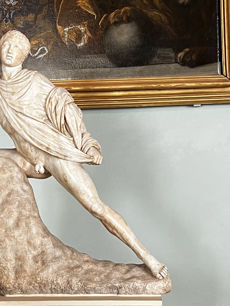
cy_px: 155
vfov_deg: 28.2
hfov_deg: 21.3
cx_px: 87
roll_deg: +0.5
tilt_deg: +3.8
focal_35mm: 69
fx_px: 611
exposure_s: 1/50
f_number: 1.5
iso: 100
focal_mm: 5.7
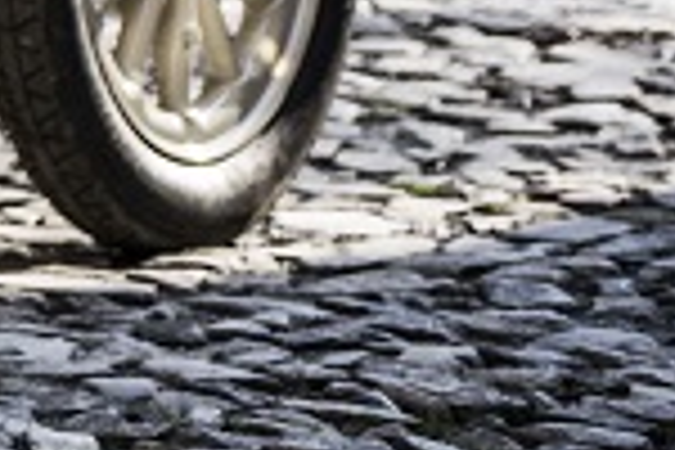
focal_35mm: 409
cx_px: -1386
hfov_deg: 4.8
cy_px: -898
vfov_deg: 3.3
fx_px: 7668
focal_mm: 60
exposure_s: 1/320
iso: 200
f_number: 2.8
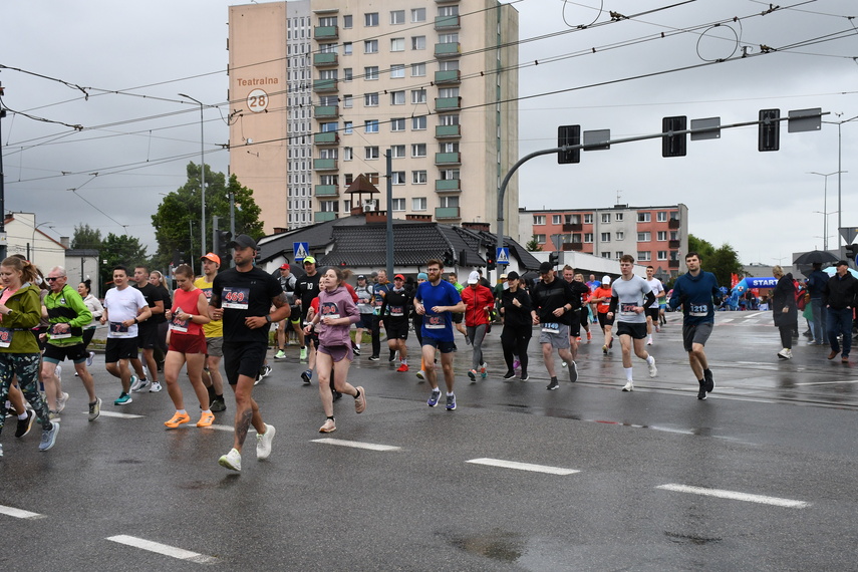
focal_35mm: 48
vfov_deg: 28.1
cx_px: 429
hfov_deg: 41.1
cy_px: 286
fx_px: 1144
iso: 1000
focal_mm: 32
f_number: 13
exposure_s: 1/640
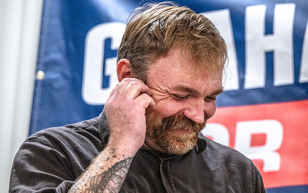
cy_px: 103
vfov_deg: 7.8
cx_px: 154
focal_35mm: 169
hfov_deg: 12.4
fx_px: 1419
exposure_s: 1/320
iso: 6400
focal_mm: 165
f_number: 7.6
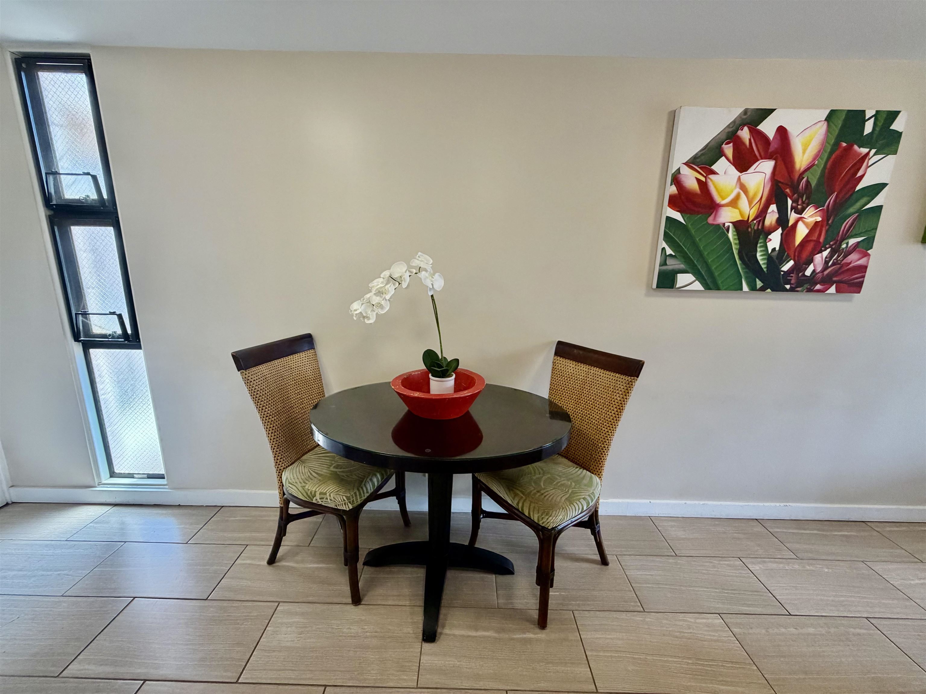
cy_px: 347
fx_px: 375
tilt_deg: -12.5
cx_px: 463
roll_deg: -1.8
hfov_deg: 102.1
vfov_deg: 85.7
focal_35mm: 14
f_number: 2.2
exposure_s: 1/120
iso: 200
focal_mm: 2.22
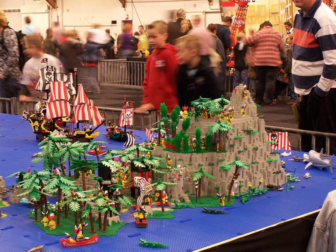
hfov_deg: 26.0
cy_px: 126
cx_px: 168
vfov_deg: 19.6
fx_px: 728
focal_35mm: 75
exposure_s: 1/2
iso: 80
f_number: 3.2
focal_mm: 12.4
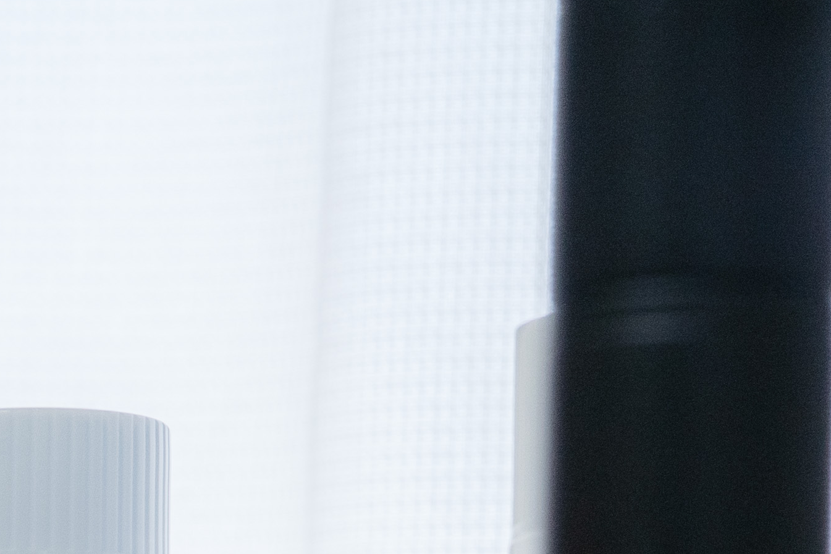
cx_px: -617
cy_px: 1222
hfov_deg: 8.9
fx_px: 5148
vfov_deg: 6.0
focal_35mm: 223
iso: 800
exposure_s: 1/125
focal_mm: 50
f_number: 5.6
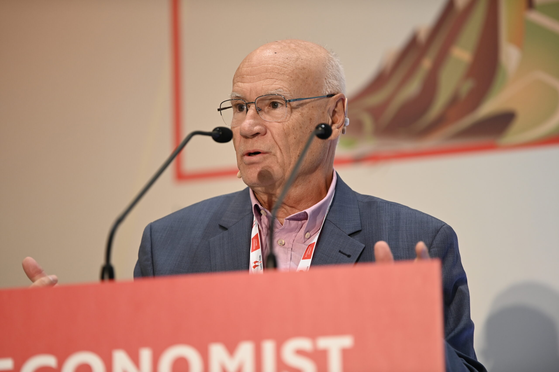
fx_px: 3103
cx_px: 280
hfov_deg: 10.3
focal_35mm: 200
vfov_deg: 6.9
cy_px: 186
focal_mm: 200
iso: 800
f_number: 2.8
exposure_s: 1/250
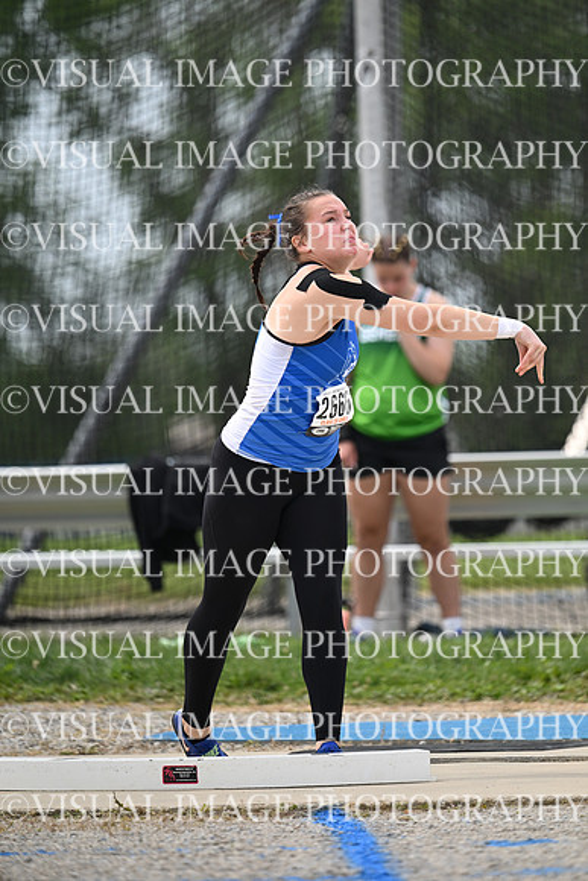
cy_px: 440
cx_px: 294
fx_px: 9793
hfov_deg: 3.4
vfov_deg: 5.2
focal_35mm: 400
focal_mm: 400
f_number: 4.5
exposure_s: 1/2500
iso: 500
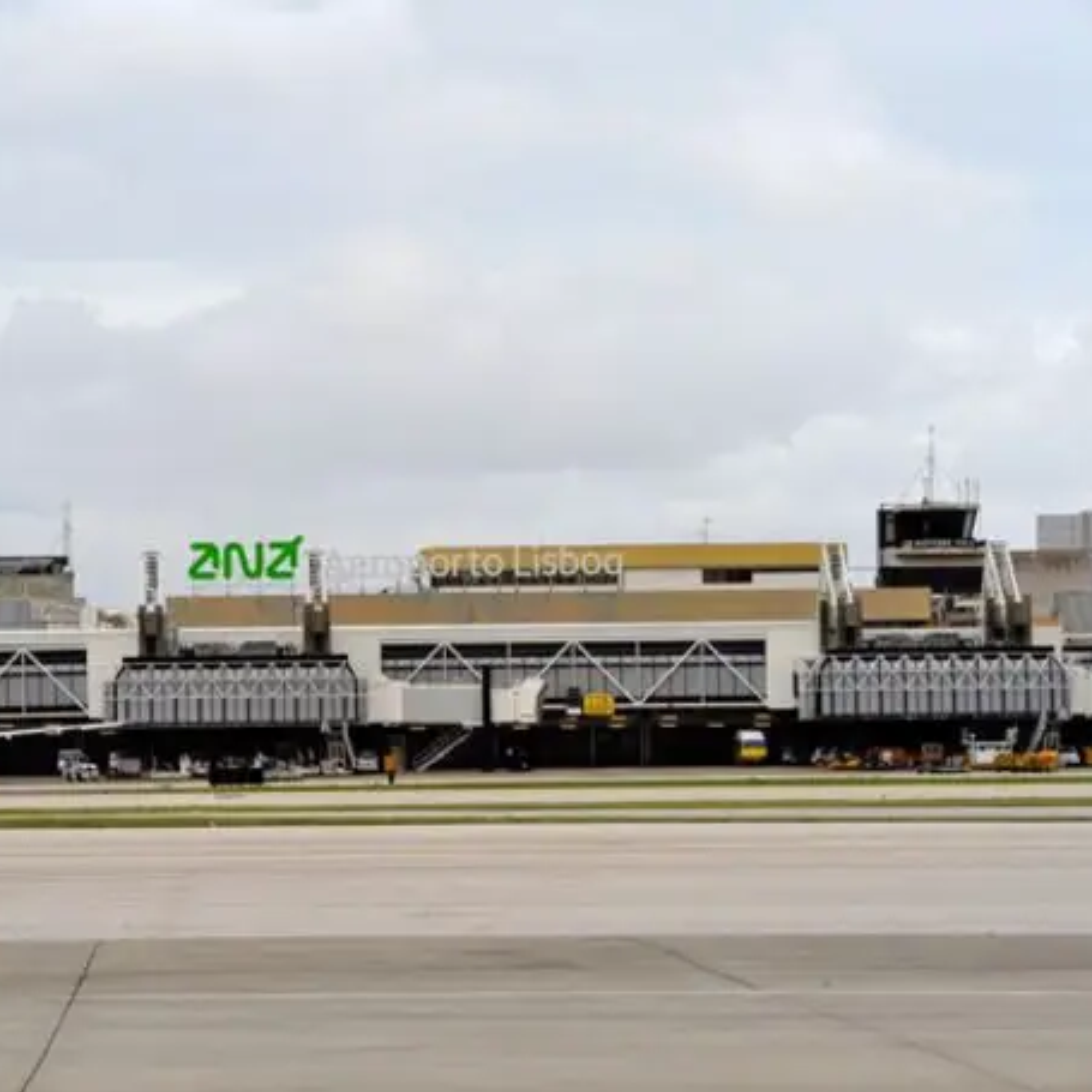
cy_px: 548
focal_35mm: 174
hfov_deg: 10.0
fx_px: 6210
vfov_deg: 10.0
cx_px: 350
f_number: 9.5
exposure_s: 1/350
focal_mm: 135
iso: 560
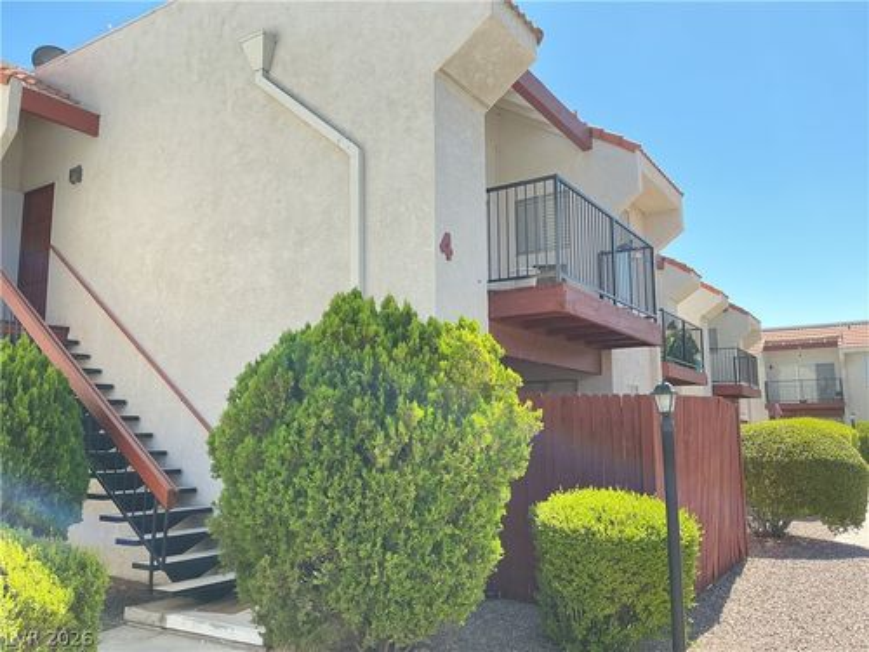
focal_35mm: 29
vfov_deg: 48.2
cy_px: 326
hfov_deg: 61.7
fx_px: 728
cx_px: 434
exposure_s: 1/348
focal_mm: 3
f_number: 1.8
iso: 25
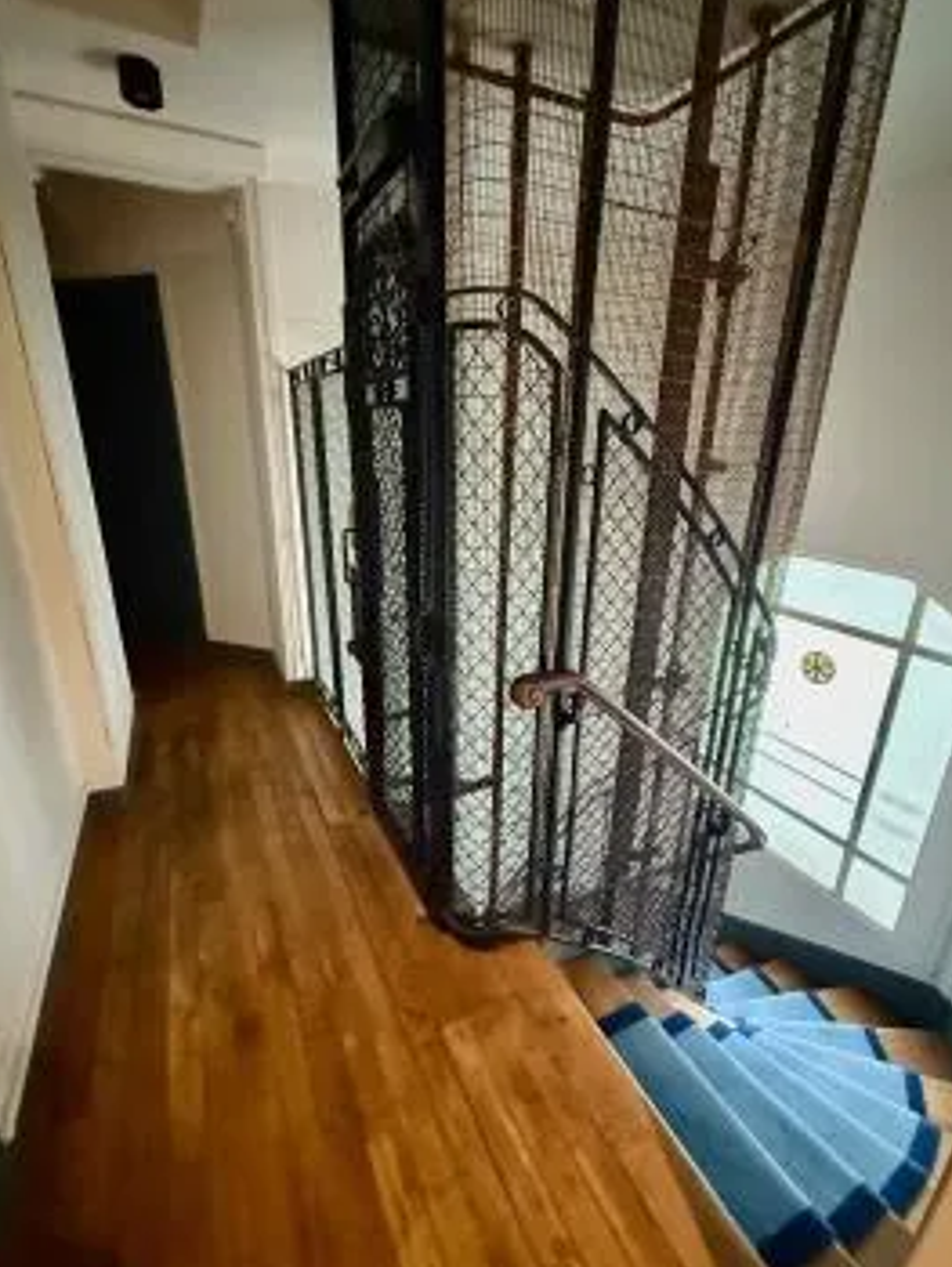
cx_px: 481
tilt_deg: -20.0
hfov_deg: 78.2
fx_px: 586
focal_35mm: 16
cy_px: 641
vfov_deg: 94.5
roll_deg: -1.3
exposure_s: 1/40
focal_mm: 2.22
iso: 1600
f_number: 2.2
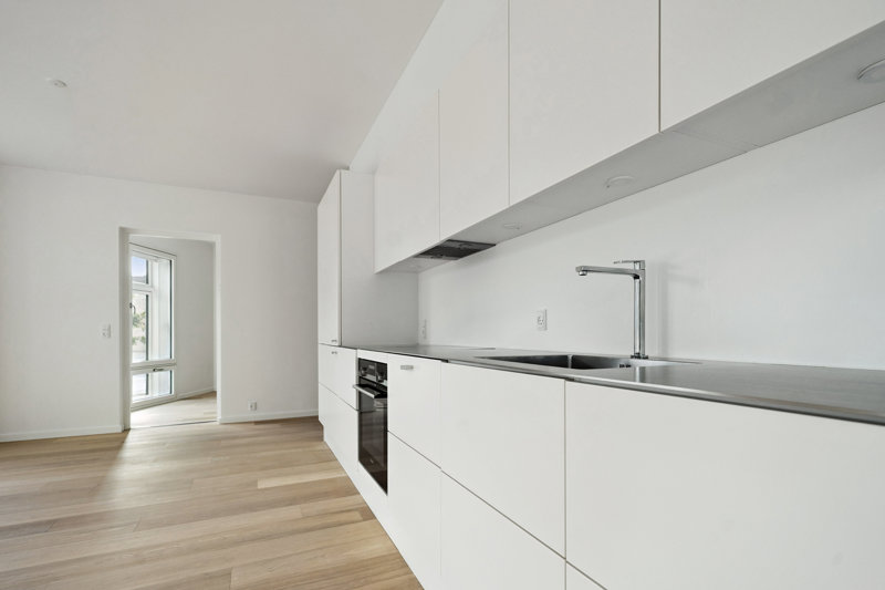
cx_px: 442
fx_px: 393
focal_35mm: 16
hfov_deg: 96.7
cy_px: 295
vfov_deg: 73.7
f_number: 5
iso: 400
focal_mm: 16
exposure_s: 1/80
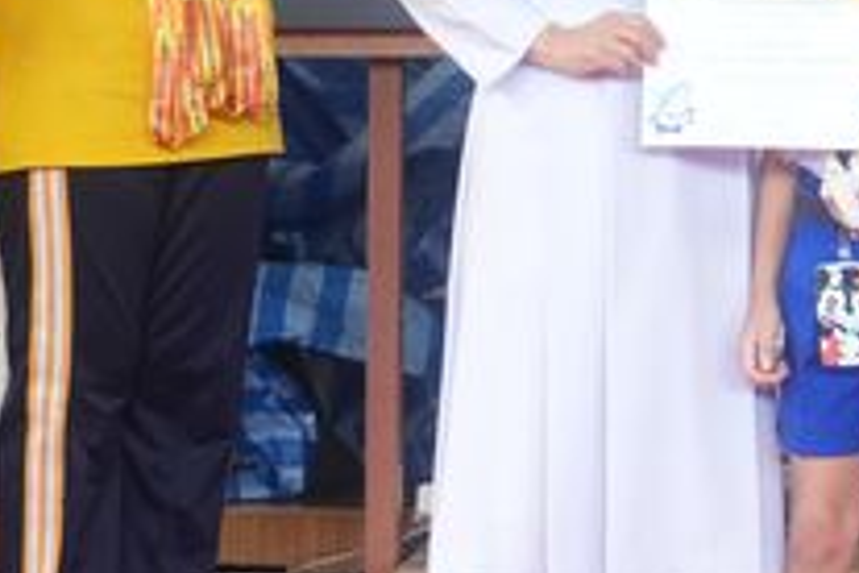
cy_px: -100
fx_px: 4152
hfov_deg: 11.8
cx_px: 668
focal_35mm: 174
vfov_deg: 7.8
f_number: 5.6
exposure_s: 1/100
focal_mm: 40
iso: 1600
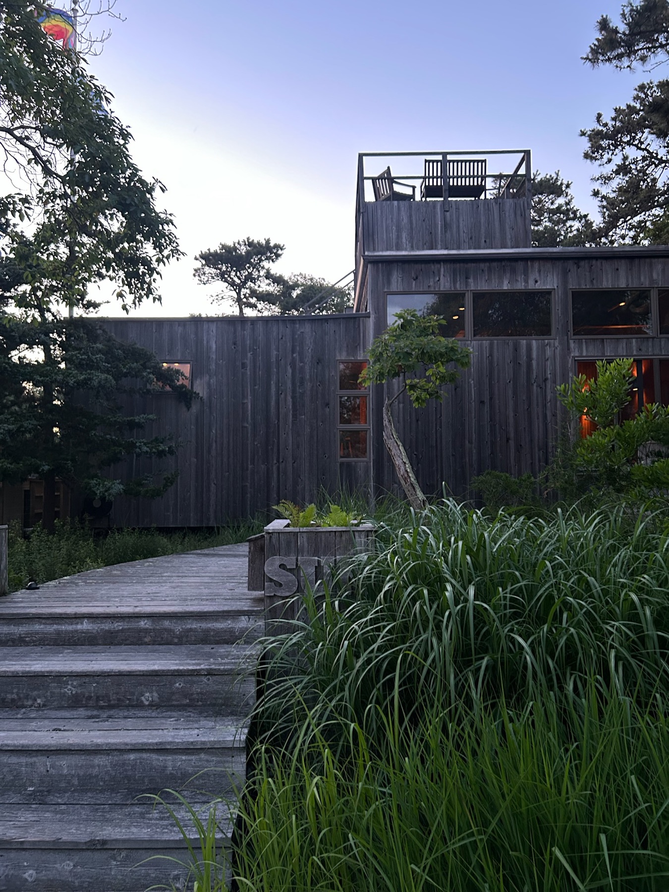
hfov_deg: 53.1
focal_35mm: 26
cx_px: 334
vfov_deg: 67.3
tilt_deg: +2.5
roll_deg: -0.3
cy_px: 446
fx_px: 670
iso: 500
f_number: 1.5
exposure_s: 1/46
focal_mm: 5.7
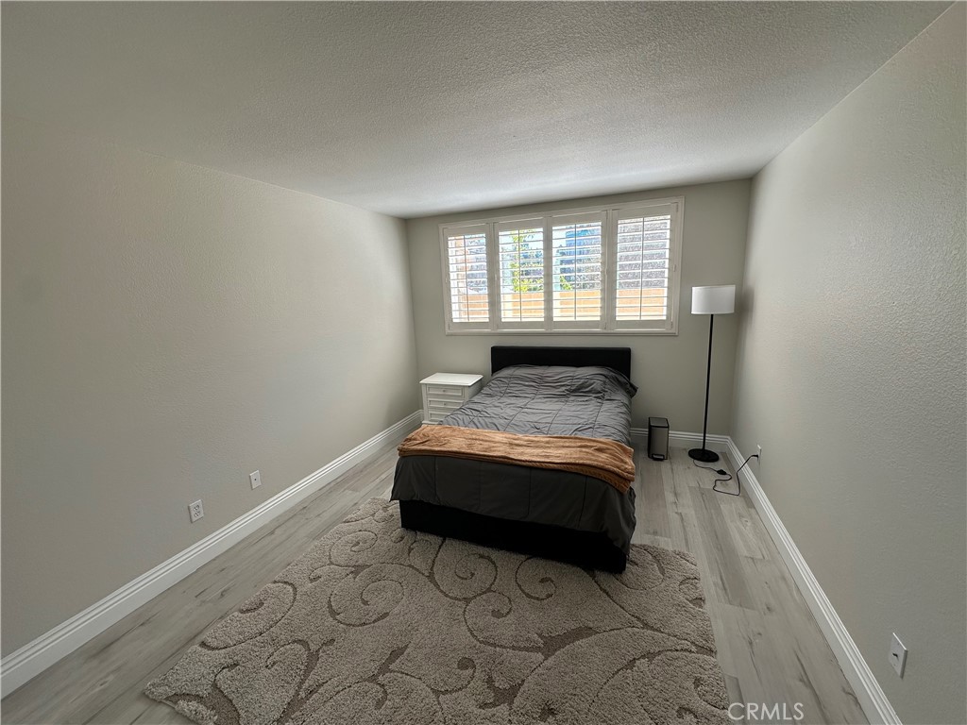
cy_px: 362
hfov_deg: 102.1
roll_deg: +2.5
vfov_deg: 85.7
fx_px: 391
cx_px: 484
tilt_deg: -10.5
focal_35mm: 14
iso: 40
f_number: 2.2
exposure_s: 1/186
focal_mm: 2.22
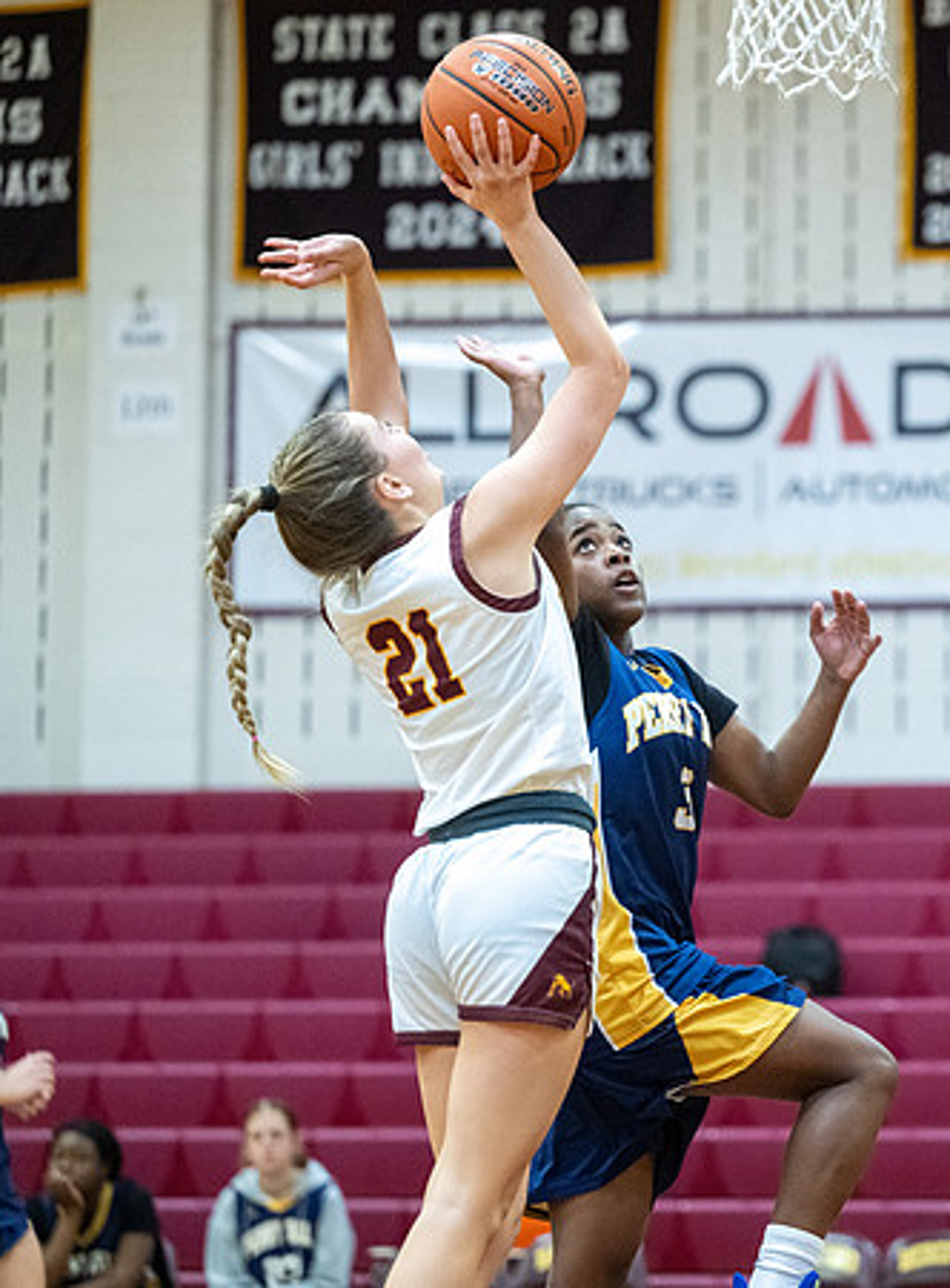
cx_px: 871
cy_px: 644
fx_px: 6167
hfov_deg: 8.8
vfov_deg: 11.9
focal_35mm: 167
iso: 8000
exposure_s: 1/800
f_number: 2.8
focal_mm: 115
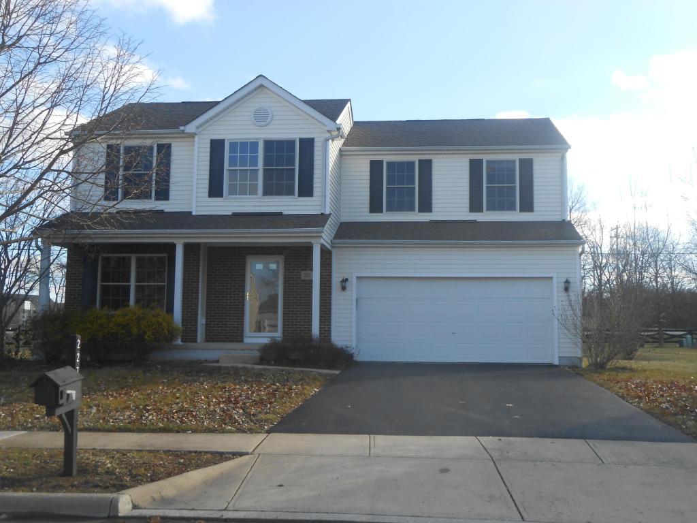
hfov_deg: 49.0
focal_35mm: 38
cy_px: 262
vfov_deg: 37.7
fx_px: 765
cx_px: 348
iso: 80
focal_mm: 6.8
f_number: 4.2
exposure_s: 1/320
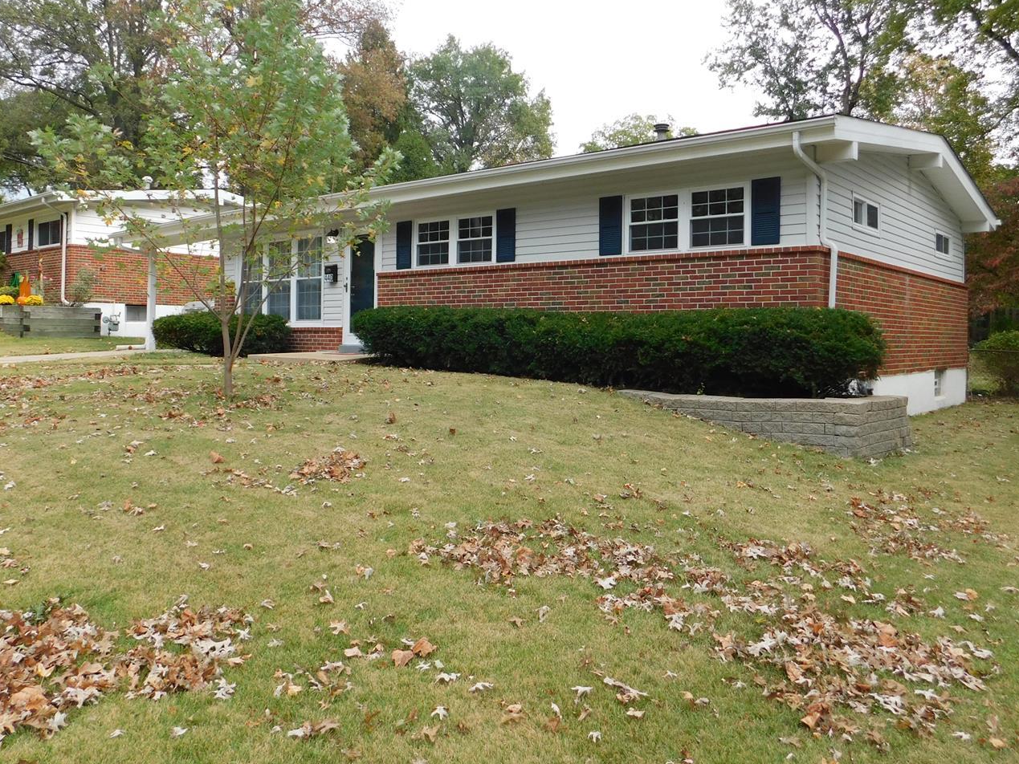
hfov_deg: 61.7
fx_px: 854
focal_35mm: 29
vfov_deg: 48.1
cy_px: 334
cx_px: 501
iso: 125
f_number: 3
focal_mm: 4
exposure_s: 1/500
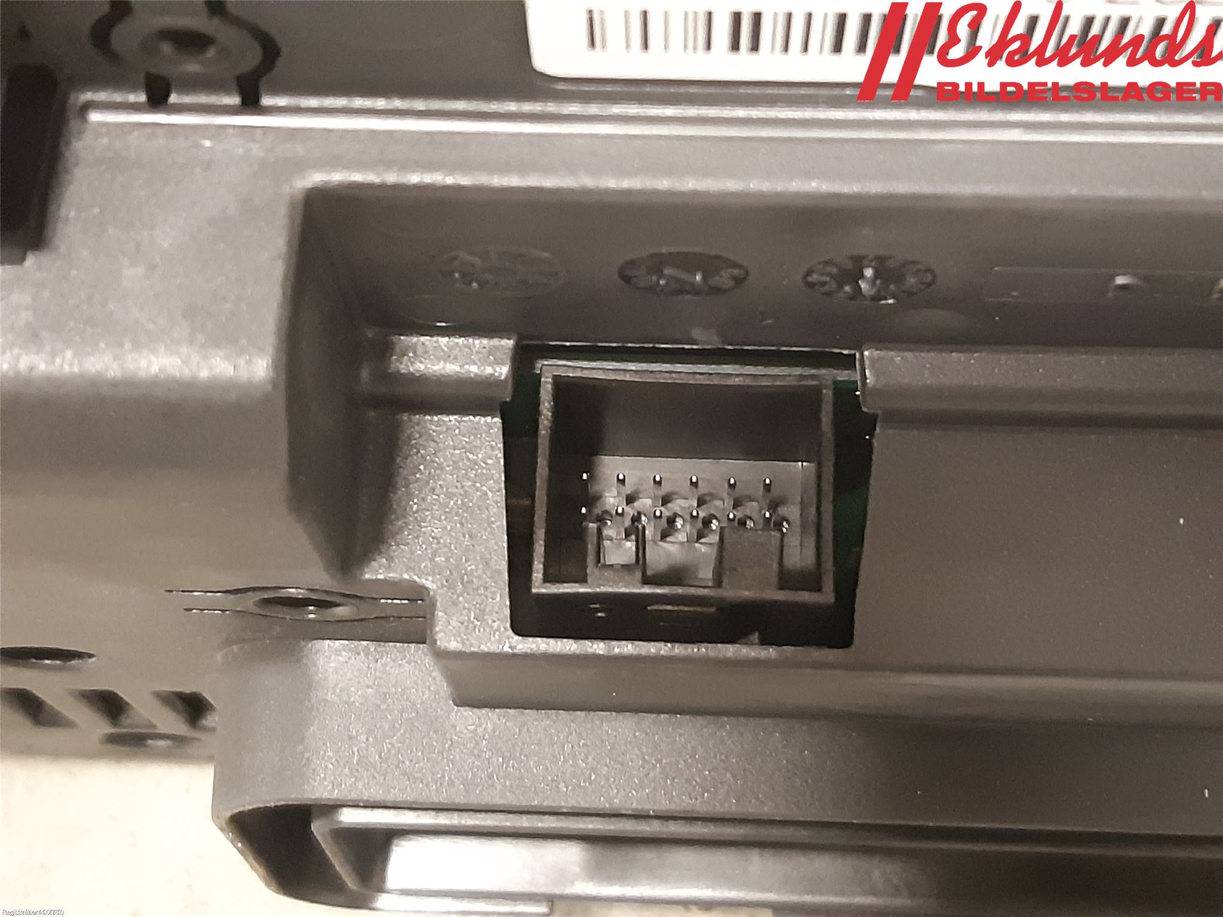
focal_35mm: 26
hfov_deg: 67.3
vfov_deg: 53.1
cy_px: 458
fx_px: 919
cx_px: 612
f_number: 1.7
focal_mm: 3.93
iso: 640
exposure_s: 1/17
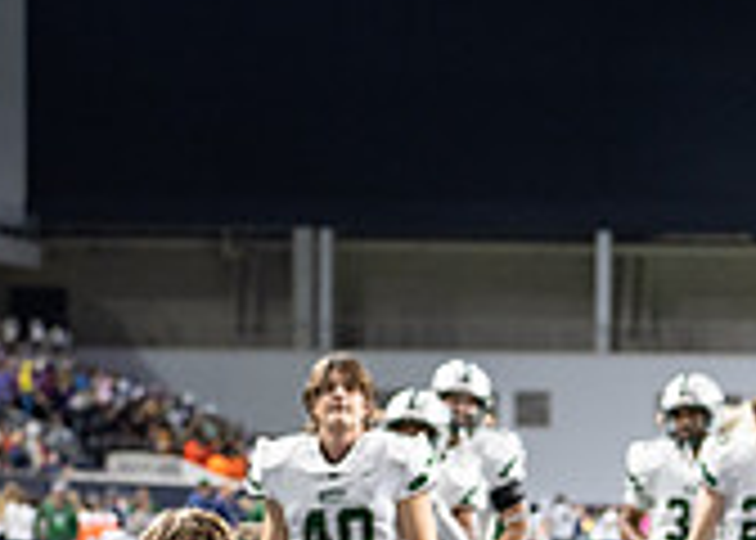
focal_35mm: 184
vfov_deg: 7.6
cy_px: 901
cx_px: 699
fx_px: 3951
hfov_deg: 10.9
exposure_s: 1/400
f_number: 2
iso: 800
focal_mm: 50
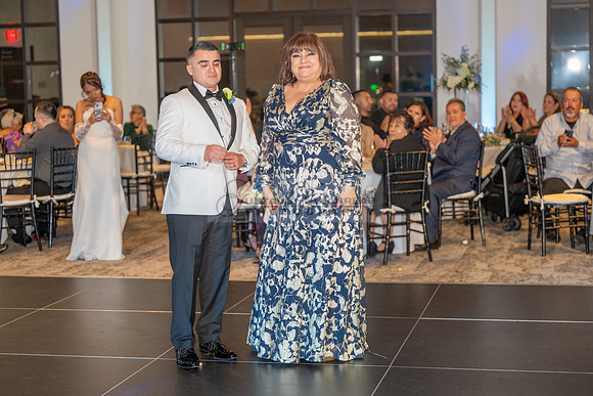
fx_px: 1153
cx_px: 296
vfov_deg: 19.5
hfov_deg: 28.8
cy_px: 198
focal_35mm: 70
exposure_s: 1/125
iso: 1000
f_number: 2.8
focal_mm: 70
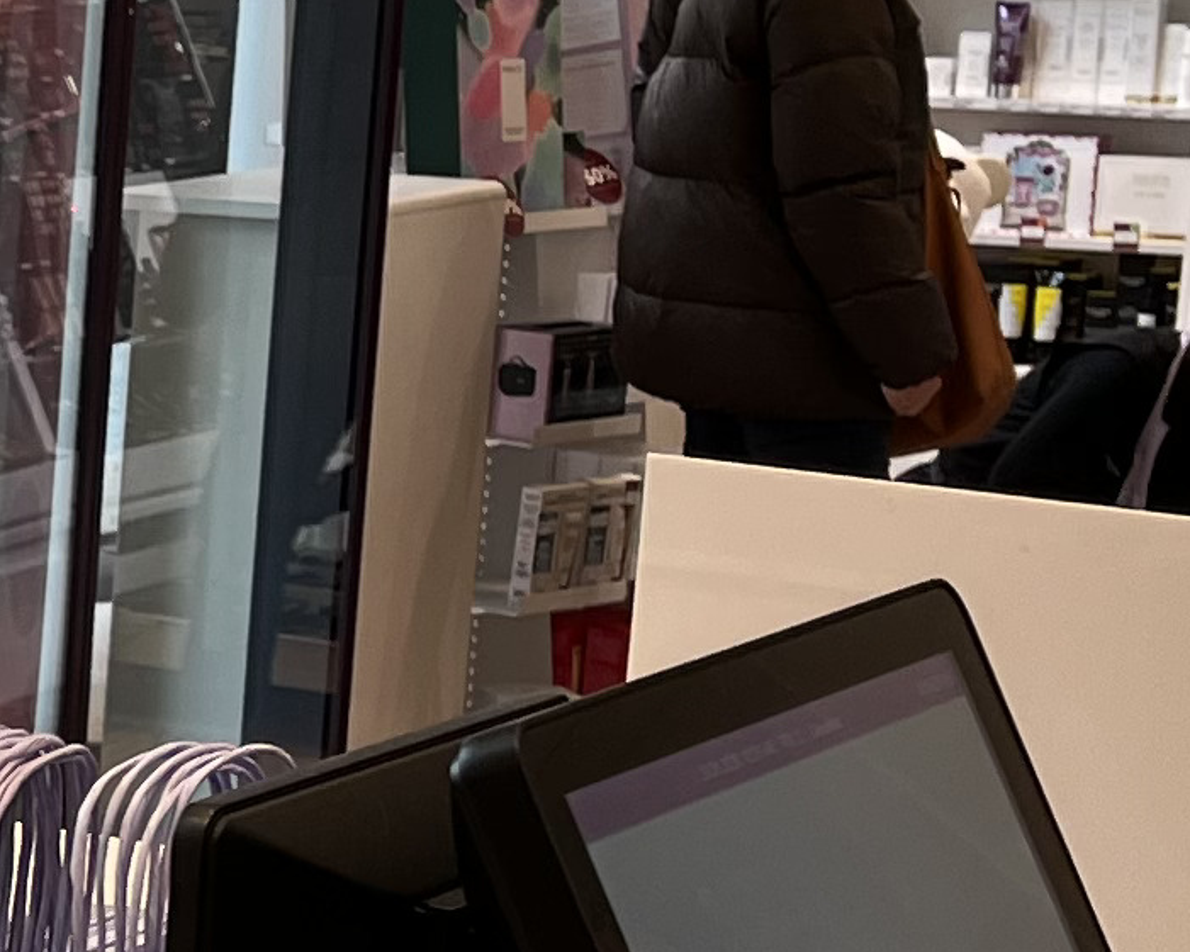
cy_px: 782
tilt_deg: -12.6
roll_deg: -1.1
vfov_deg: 10.5
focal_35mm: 146
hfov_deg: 12.0
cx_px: -1059
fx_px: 5143
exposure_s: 1/124
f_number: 1.6
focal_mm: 5.1
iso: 32
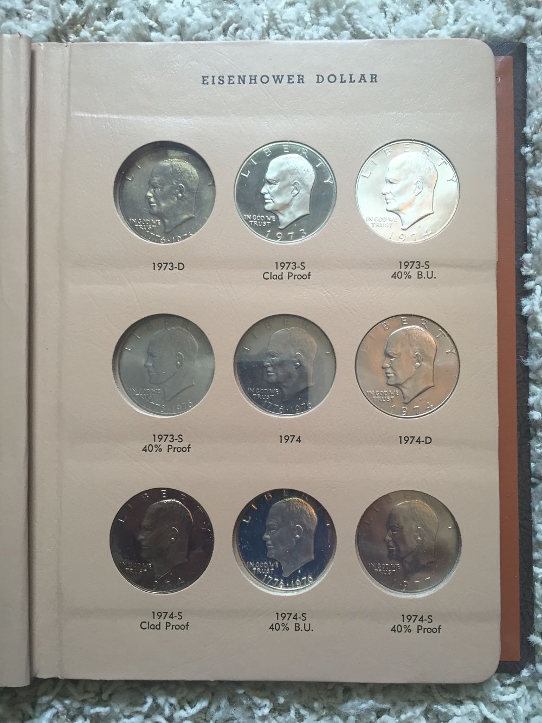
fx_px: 605
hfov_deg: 48.2
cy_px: 362
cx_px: 271
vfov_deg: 61.7
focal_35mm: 29
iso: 40
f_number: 2.2
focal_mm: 4.15
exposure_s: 1/30
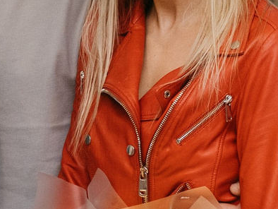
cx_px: -11
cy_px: 172
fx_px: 1808
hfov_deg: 8.7
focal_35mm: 225
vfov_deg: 6.6
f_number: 4
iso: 400
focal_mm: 35
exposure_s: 1/160
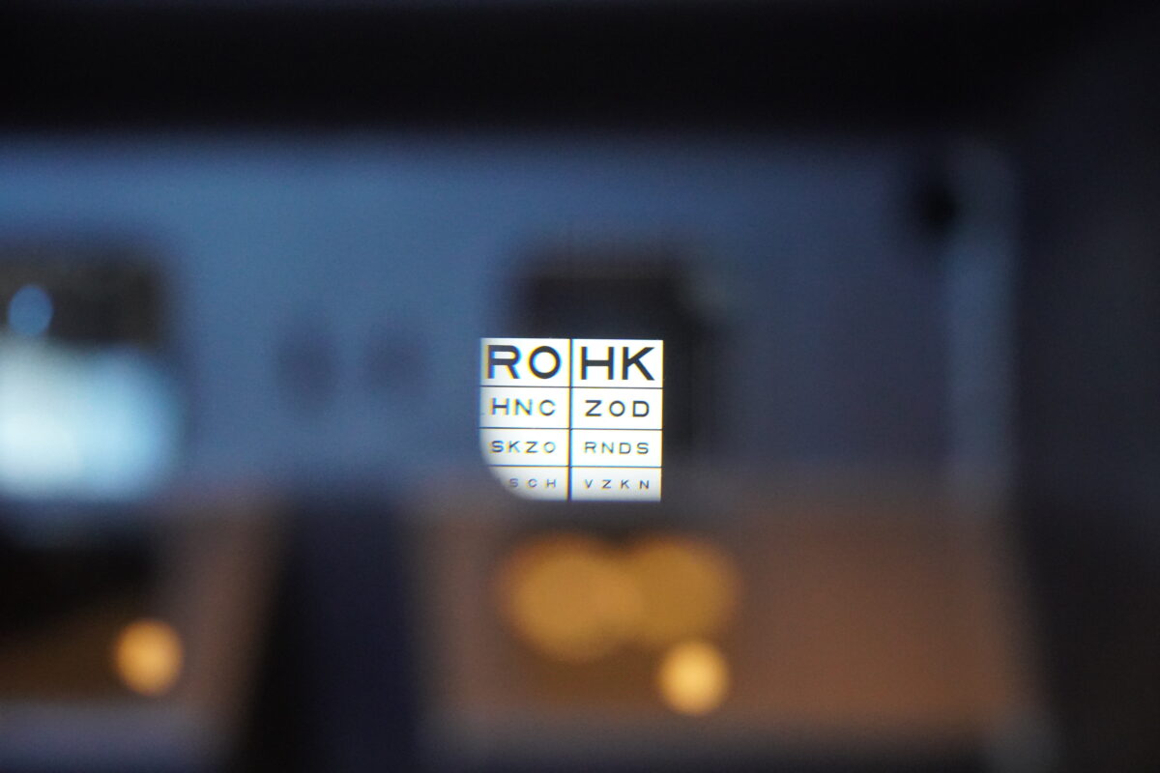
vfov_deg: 19.7
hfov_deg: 29.2
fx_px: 2223
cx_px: 580
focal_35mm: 69
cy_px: 386
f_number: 5
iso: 6400
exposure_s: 1/160
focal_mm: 46
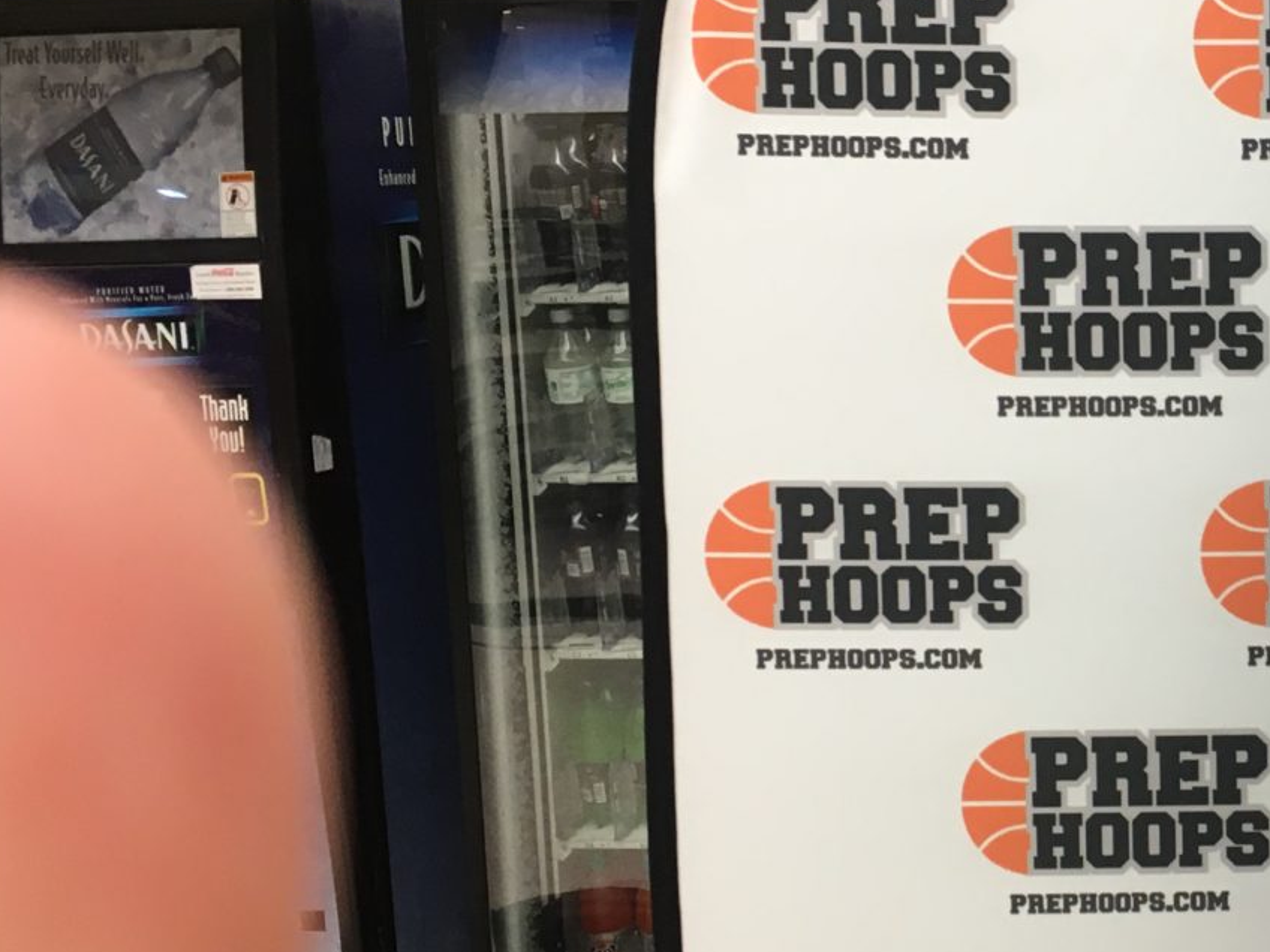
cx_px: 1444
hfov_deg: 25.5
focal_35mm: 70
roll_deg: +0.4
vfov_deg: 21.0
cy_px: 531
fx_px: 2568
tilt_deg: -7.9
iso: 64
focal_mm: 4.15
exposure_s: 1/30
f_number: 2.2
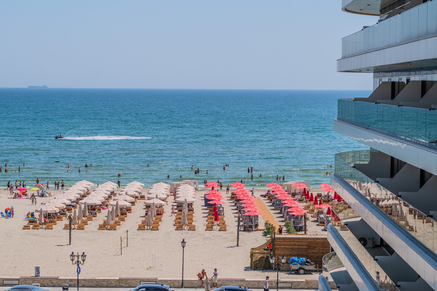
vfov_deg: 14.7
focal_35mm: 93
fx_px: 1128
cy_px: 141
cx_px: 217
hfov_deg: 21.9
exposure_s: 1/5000
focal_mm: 85
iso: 320
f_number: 5.6
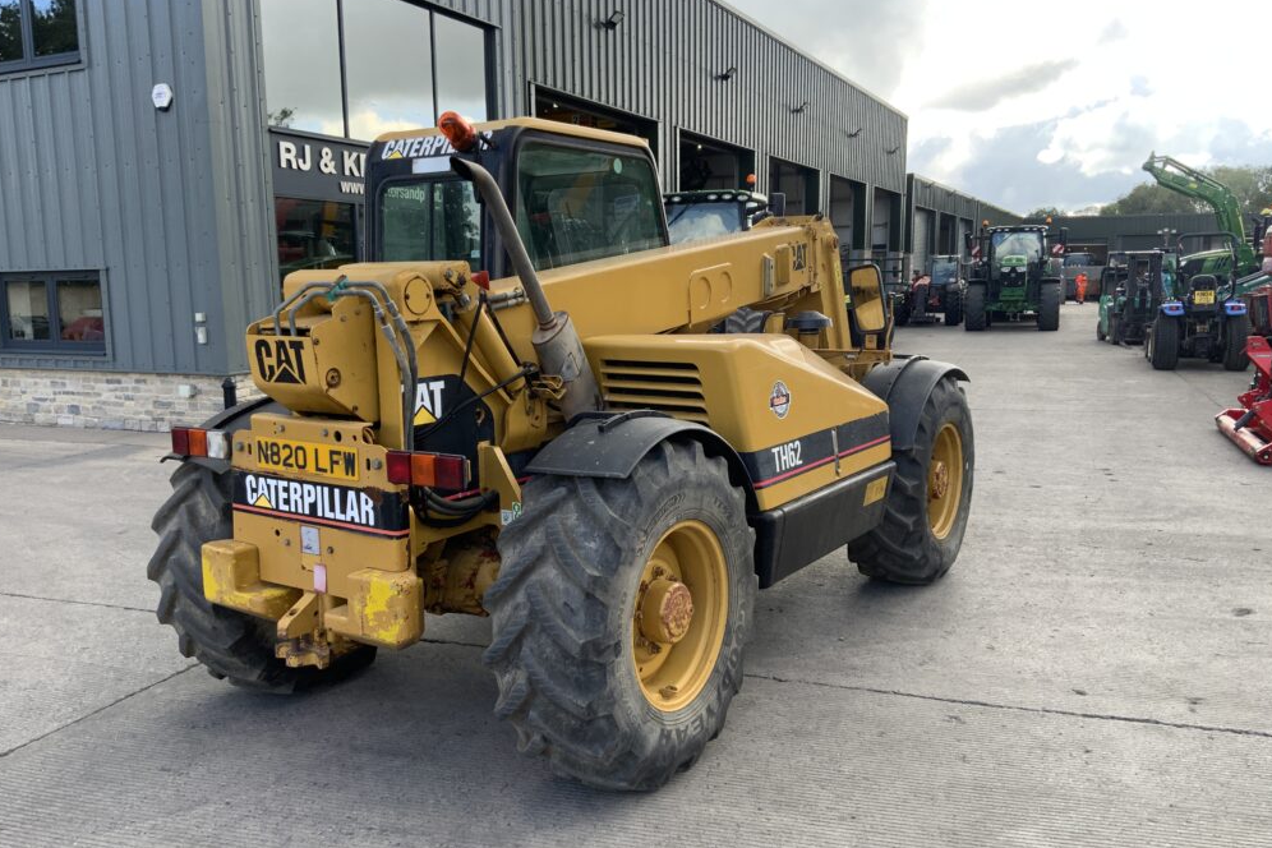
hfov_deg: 60.3
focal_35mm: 31
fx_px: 1095
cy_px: 455
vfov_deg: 42.3
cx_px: 635
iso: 16
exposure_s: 1/324
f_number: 1.8
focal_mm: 3
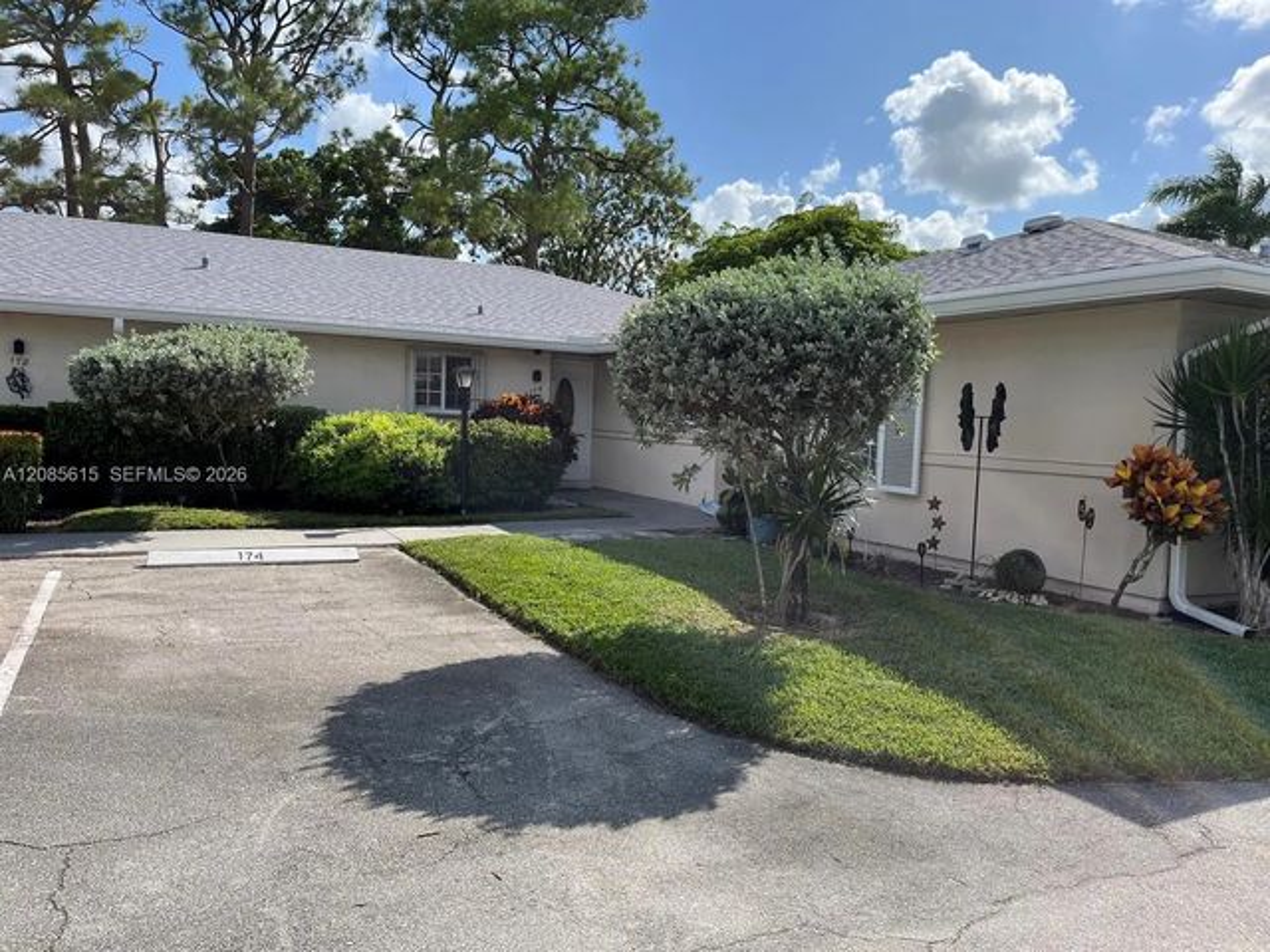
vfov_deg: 53.1
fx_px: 954
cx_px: 635
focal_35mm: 26
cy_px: 476
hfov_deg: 67.3
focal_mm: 5.1
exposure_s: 1/3135
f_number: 1.6
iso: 50
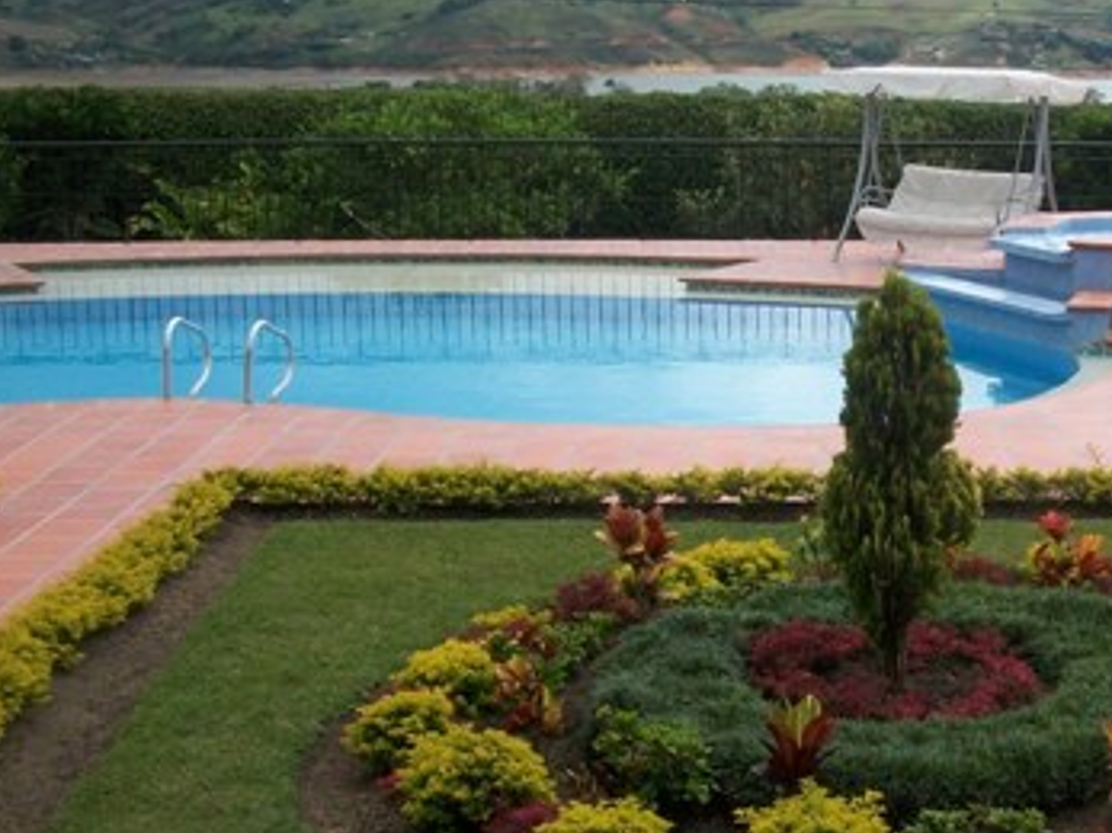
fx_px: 1895
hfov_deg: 31.5
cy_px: 493
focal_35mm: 59
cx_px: 955
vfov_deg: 24.8
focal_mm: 5.7
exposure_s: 1/320
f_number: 5.5
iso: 80
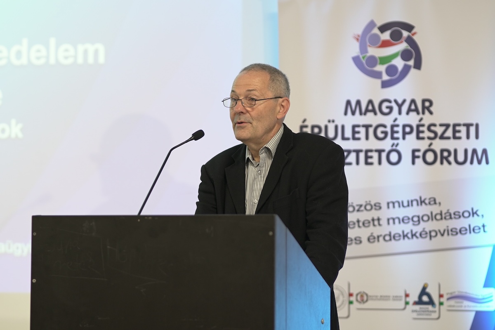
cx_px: 248
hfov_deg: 16.1
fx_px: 1746
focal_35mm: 127
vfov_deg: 10.8
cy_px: 165
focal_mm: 85
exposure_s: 1/125
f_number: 1.8
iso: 400
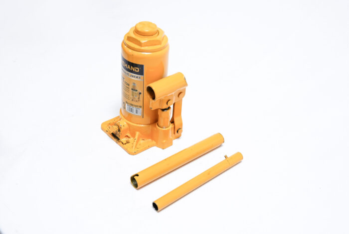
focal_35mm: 50
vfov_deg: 27.0
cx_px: 174
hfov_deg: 39.6
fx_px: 485
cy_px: 117
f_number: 8
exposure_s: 1/250
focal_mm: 50
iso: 3200
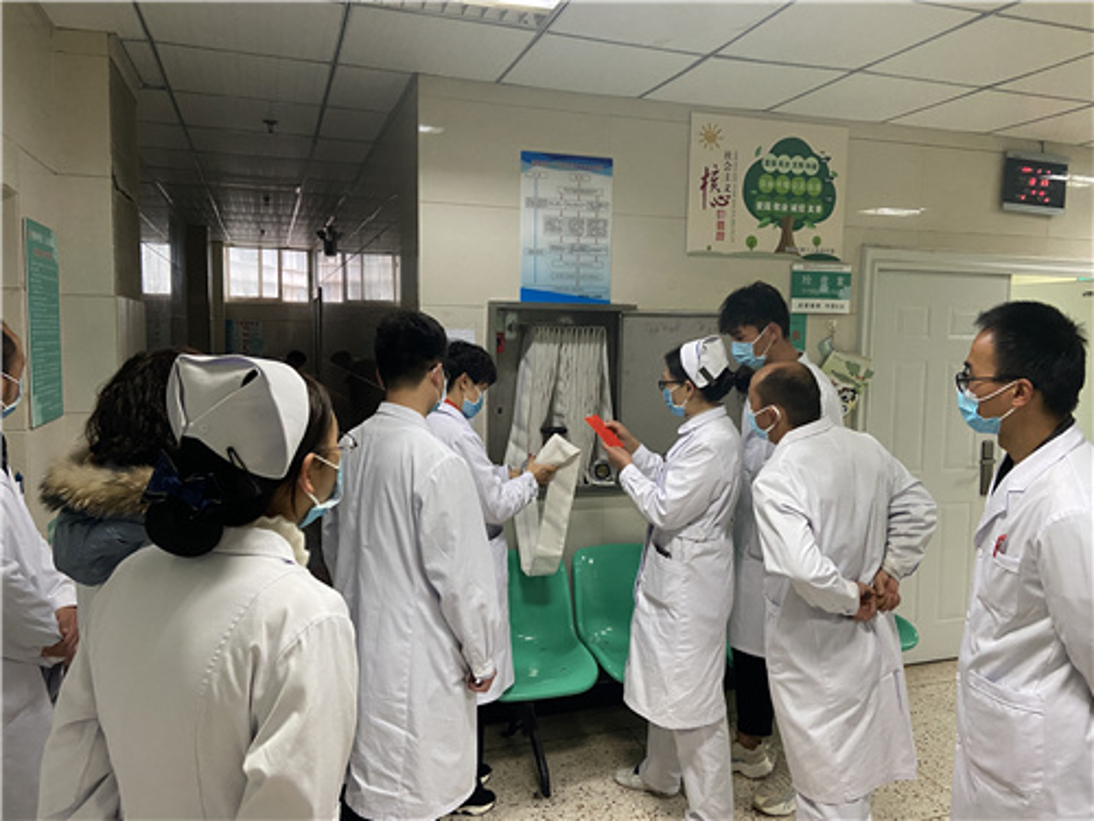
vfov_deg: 53.1
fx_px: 822
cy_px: 410
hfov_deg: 67.3
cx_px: 547
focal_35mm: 26
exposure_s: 1/50
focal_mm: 4.25
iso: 320
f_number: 1.8
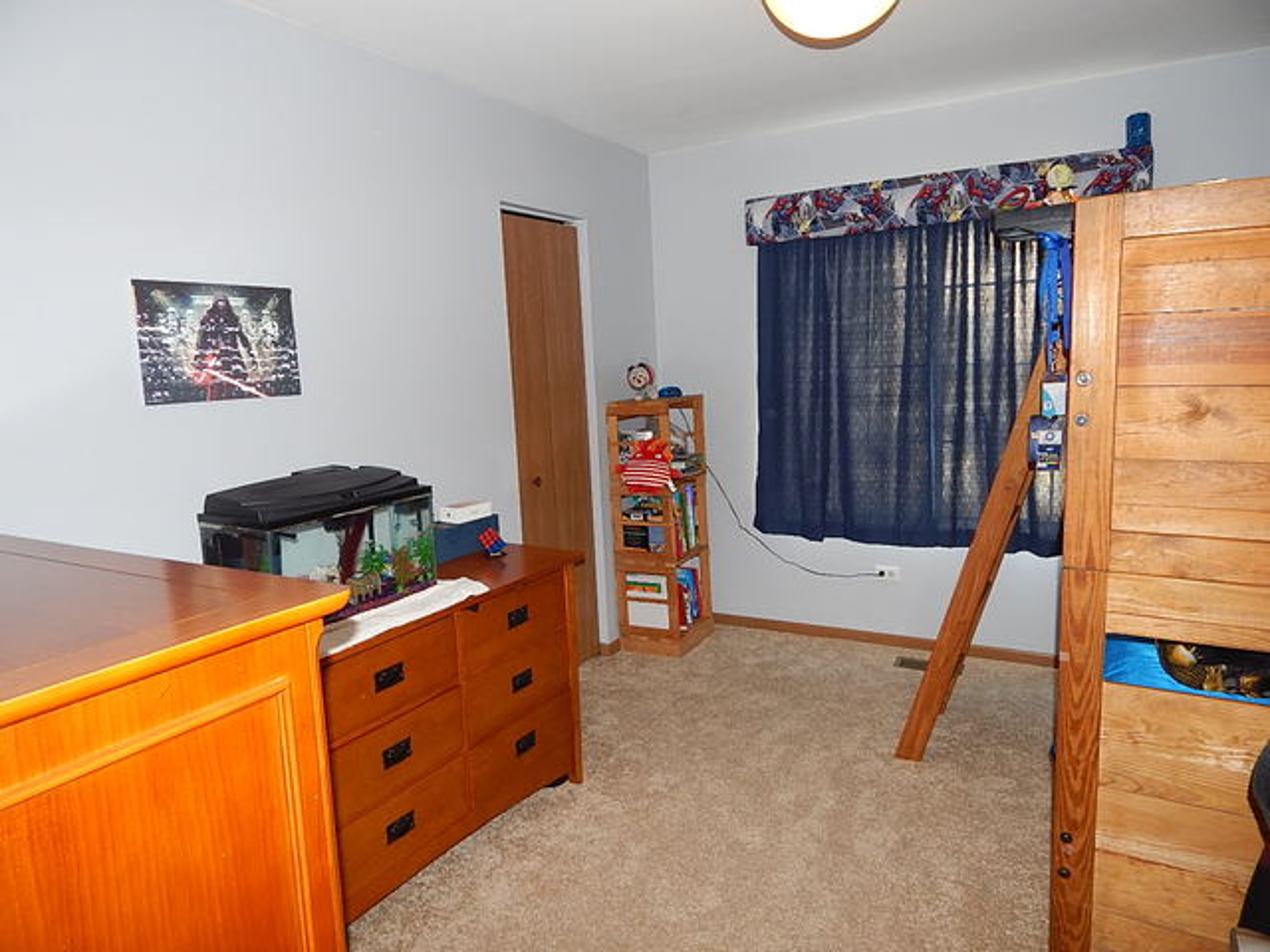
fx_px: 807
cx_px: 635
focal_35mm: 22
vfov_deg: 61.1
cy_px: 476
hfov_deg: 76.4
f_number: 3
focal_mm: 4
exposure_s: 1/30
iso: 200
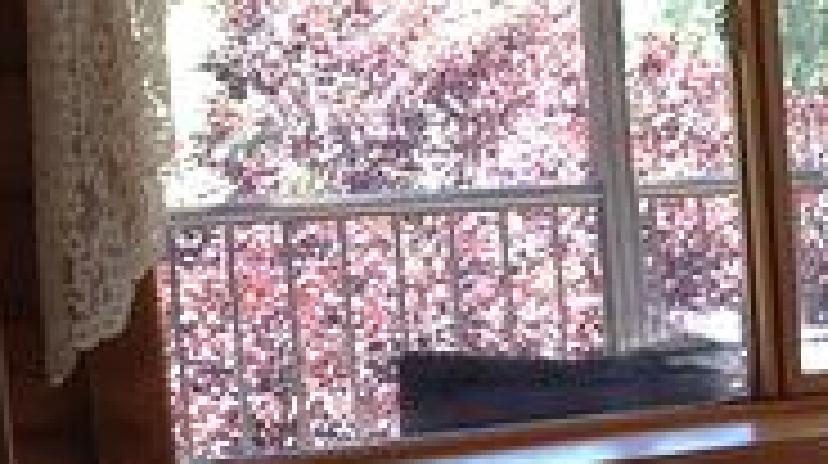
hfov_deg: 15.1
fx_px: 2829
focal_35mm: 129
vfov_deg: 9.3
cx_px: 1350
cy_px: 502
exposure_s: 1/60
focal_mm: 4.28
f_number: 2.4
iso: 80
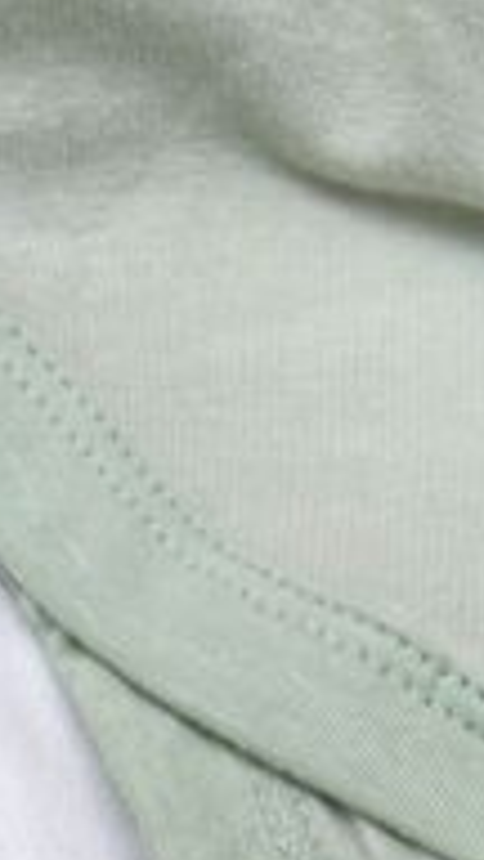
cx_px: 462
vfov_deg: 21.9
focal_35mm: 85
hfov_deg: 14.1
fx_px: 1939
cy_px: 1191
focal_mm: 5.1
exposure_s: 1/123
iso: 32
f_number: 1.6
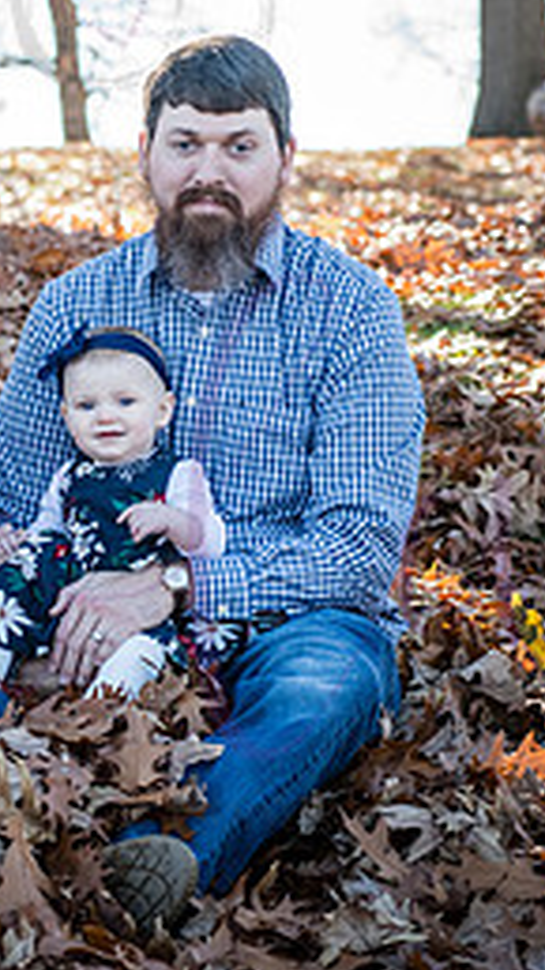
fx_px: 3753
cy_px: 331
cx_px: 113
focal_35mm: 146
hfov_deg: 8.3
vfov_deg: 14.7
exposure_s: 1/320
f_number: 5.6
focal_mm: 80
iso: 400
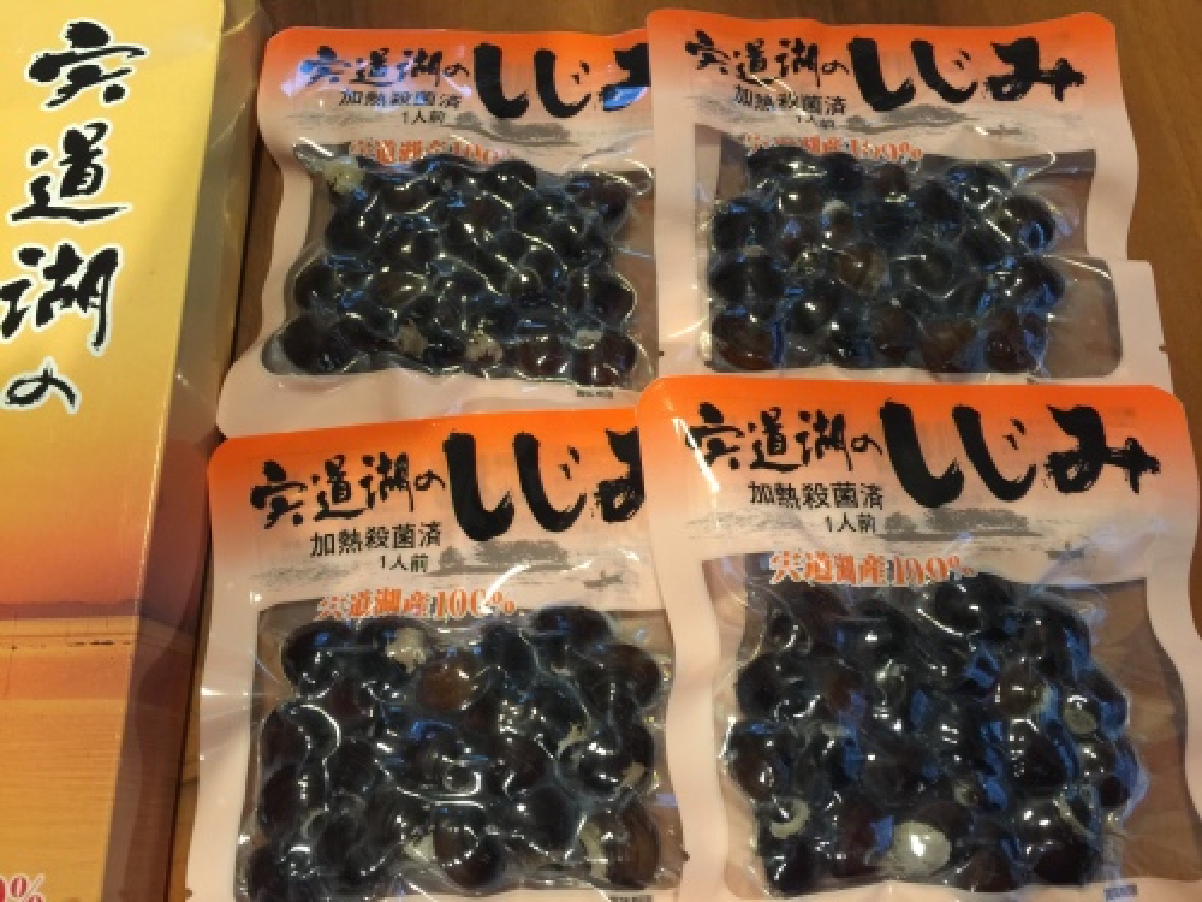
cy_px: 451
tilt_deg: -69.9
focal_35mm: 29
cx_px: 601
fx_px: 1007
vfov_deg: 48.2
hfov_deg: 61.7
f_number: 2.2
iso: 80
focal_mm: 4.15
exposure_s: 1/4
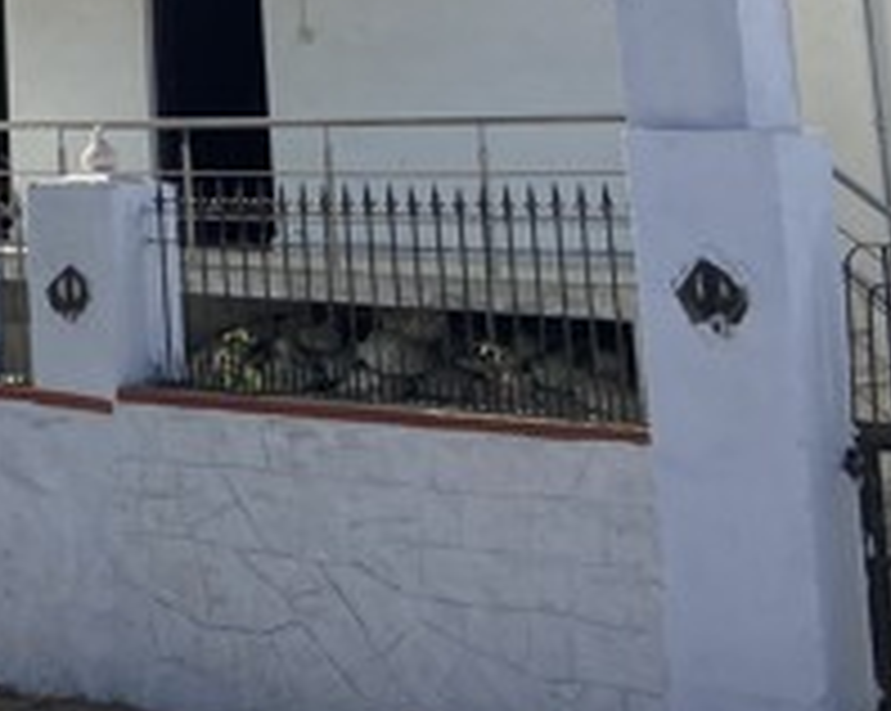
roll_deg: -0.8
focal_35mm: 91
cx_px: -380
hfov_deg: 18.9
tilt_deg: +9.8
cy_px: -270
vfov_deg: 15.8
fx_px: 2397
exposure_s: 1/3040
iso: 32
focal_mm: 4.25
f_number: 1.8
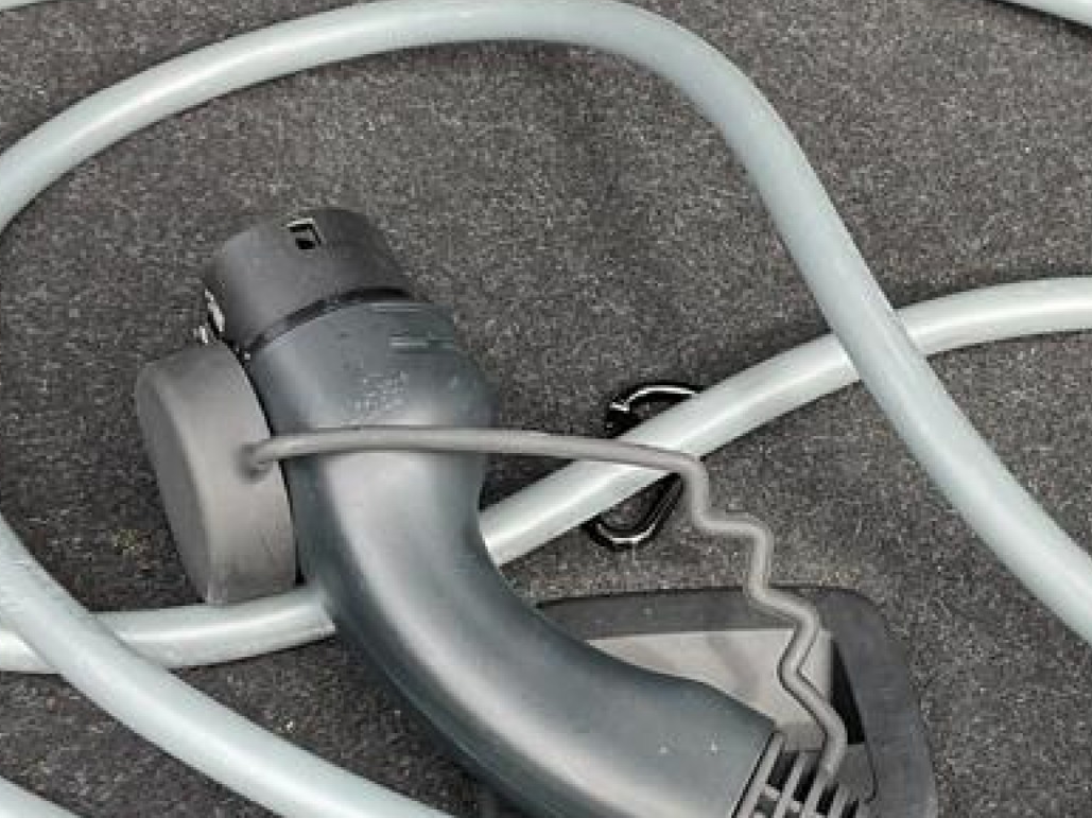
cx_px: 771
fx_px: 2428
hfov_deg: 25.1
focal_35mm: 77
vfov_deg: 19.1
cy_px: 394
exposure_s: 1/126
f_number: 1.8
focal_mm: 3
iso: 16
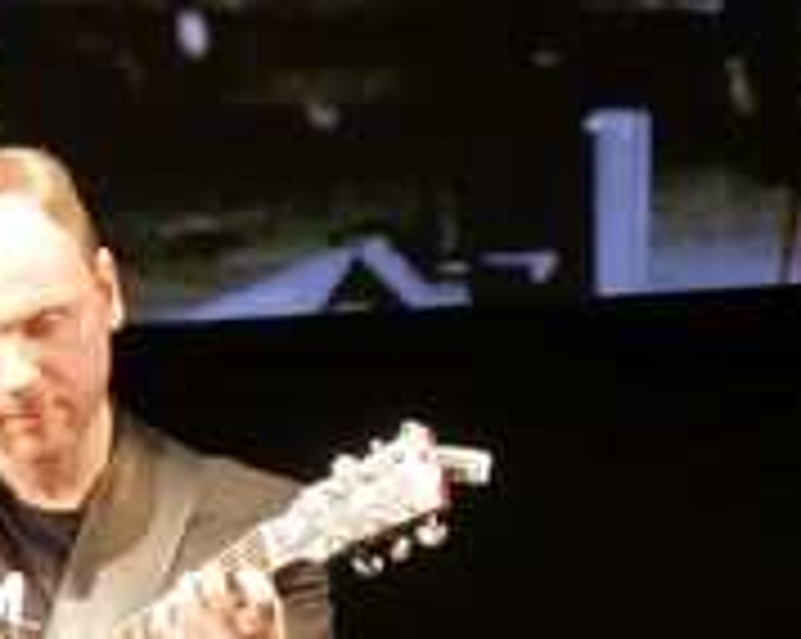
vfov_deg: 2.2
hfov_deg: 2.8
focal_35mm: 691
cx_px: -99
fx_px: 16363
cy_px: 684
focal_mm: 140
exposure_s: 1/50
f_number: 5.6
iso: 3200
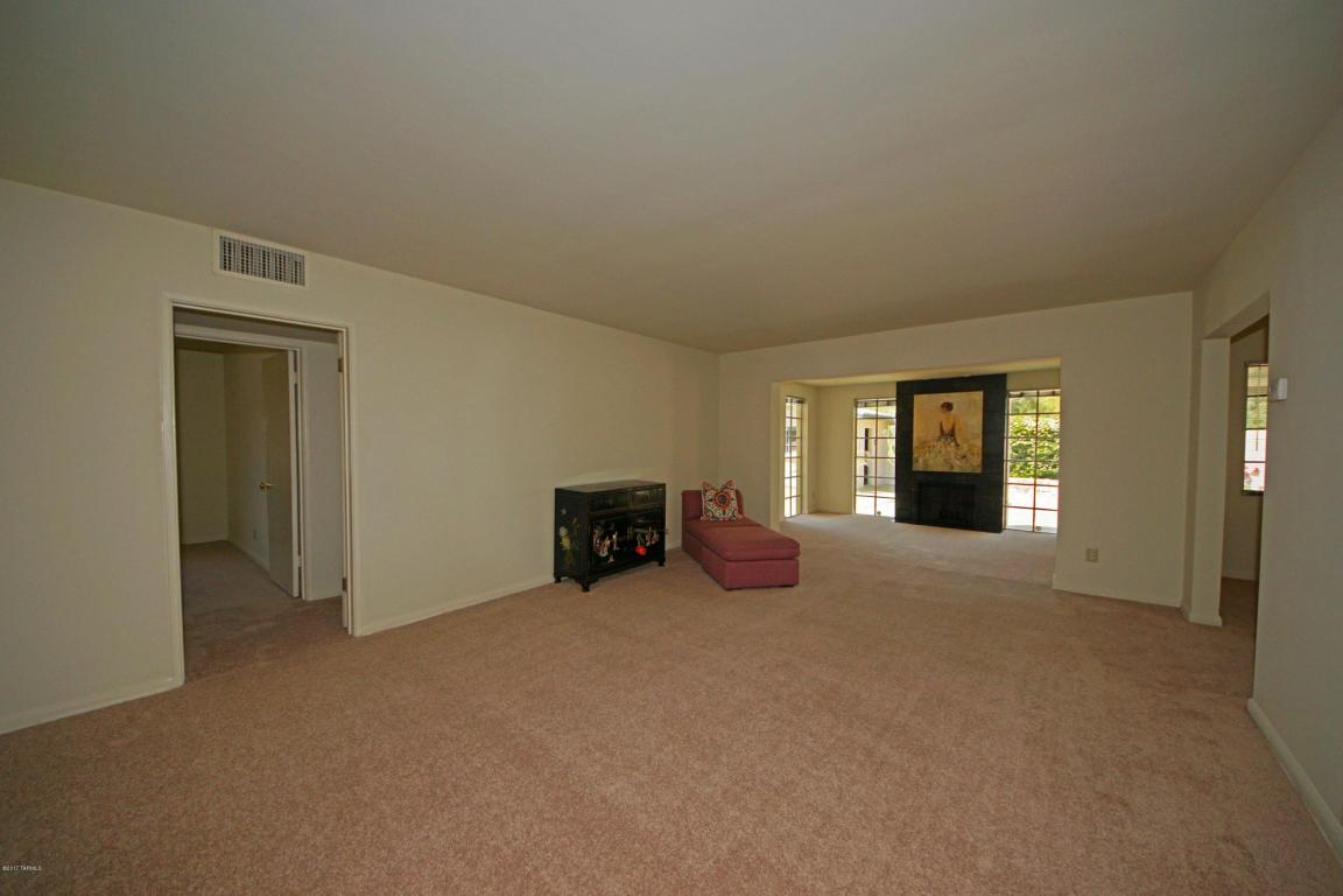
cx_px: 672
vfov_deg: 90.0
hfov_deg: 112.6
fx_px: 448
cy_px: 448
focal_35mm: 12
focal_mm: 8
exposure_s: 1/400
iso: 200
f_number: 4.5
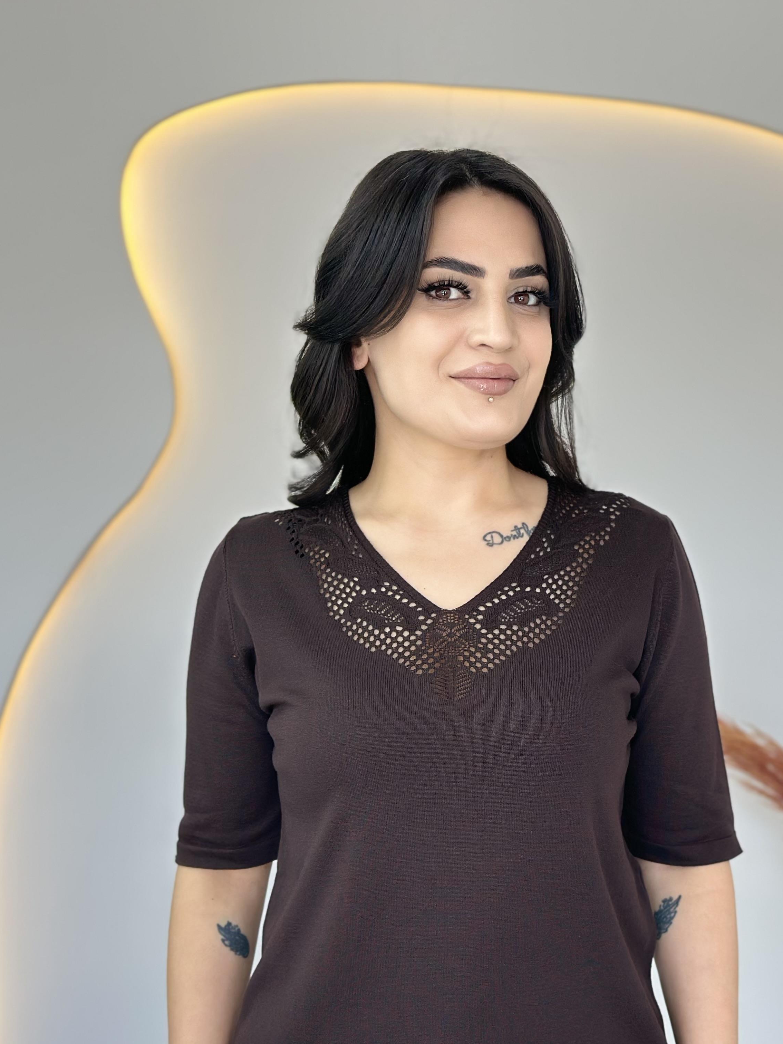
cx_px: 485
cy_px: 688
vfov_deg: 30.1
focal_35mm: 64
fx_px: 1930
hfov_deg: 22.9
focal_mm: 6.86
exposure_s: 1/123
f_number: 1.78
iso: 64
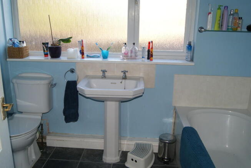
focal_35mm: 33
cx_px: 126
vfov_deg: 40.1
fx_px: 230
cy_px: 84
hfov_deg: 57.2
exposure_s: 1/80
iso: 250
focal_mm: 22
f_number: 5.6
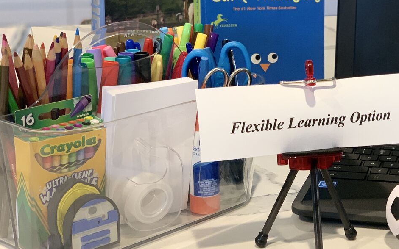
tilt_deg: -14.0
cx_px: 301
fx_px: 968
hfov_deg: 23.1
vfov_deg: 14.7
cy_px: 88
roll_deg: -0.8
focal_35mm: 89
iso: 160
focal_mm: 6
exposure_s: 1/60
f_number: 2.4
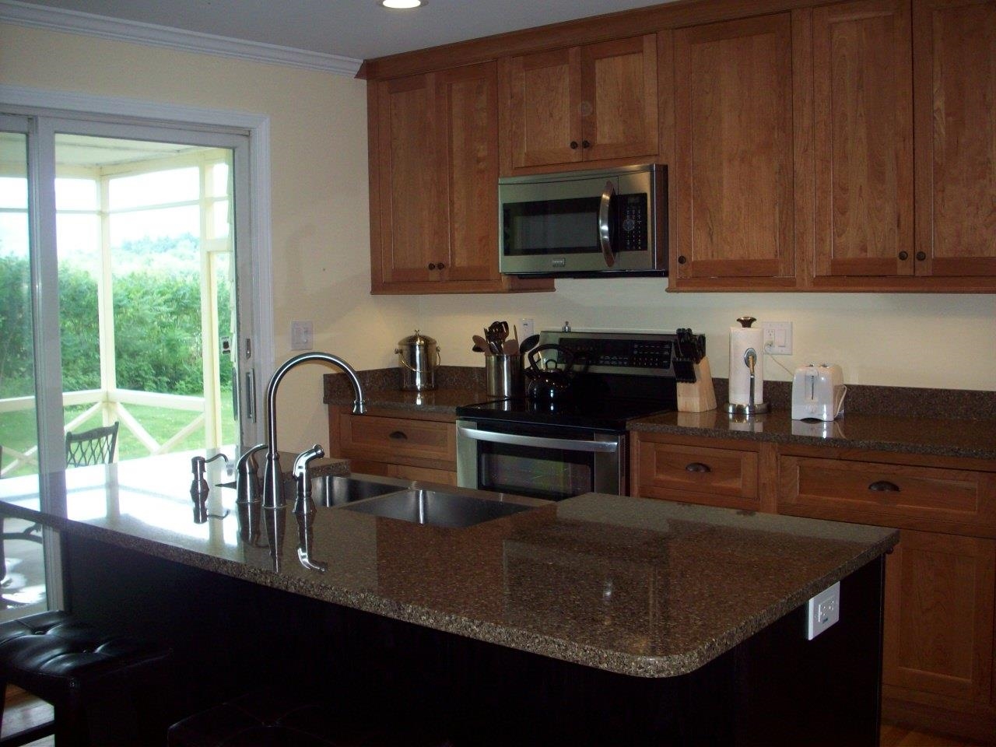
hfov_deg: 50.1
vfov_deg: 38.7
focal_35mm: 37
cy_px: 374
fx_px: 1065
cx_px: 498
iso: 80
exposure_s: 1/64
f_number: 2.8
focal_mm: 6.2
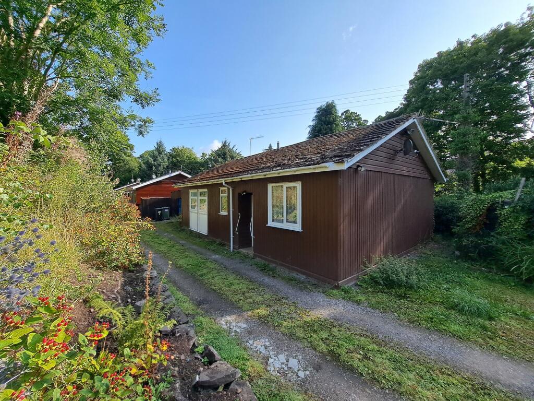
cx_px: 267
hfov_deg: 106.2
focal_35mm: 13
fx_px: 201
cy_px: 200
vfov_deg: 89.9
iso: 50
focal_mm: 1.74
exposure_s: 1/1004
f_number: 2.2
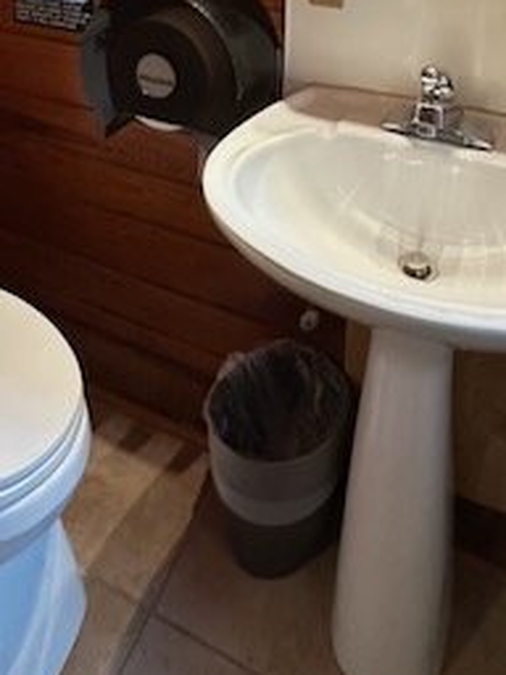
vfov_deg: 42.5
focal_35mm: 35
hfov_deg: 40.6
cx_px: 211
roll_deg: -1.5
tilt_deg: -10.5
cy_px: -50
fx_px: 682
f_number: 2.2
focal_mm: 2.22
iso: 640
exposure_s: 1/60
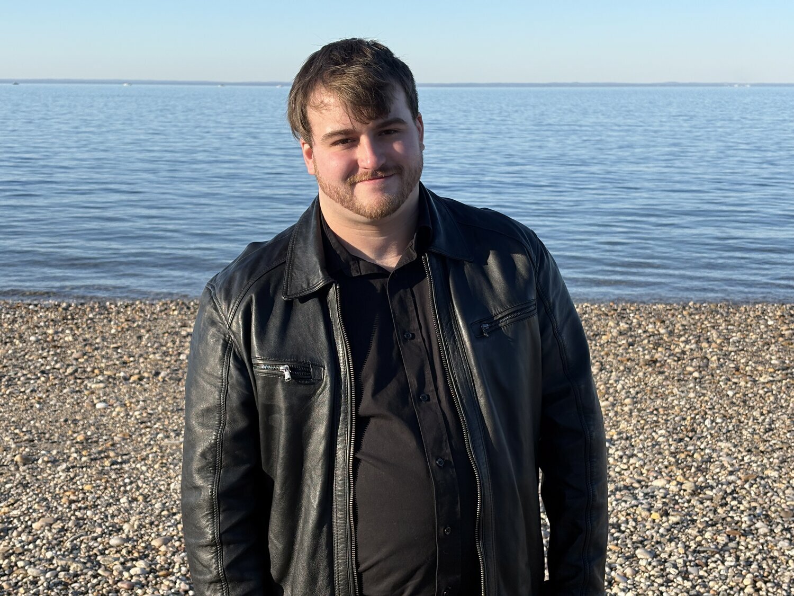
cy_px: 298
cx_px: 397
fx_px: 1193
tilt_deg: -9.9
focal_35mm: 52
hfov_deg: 36.8
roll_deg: +0.0
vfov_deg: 28.0
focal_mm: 5.96
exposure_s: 1/2141
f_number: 1.6
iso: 40
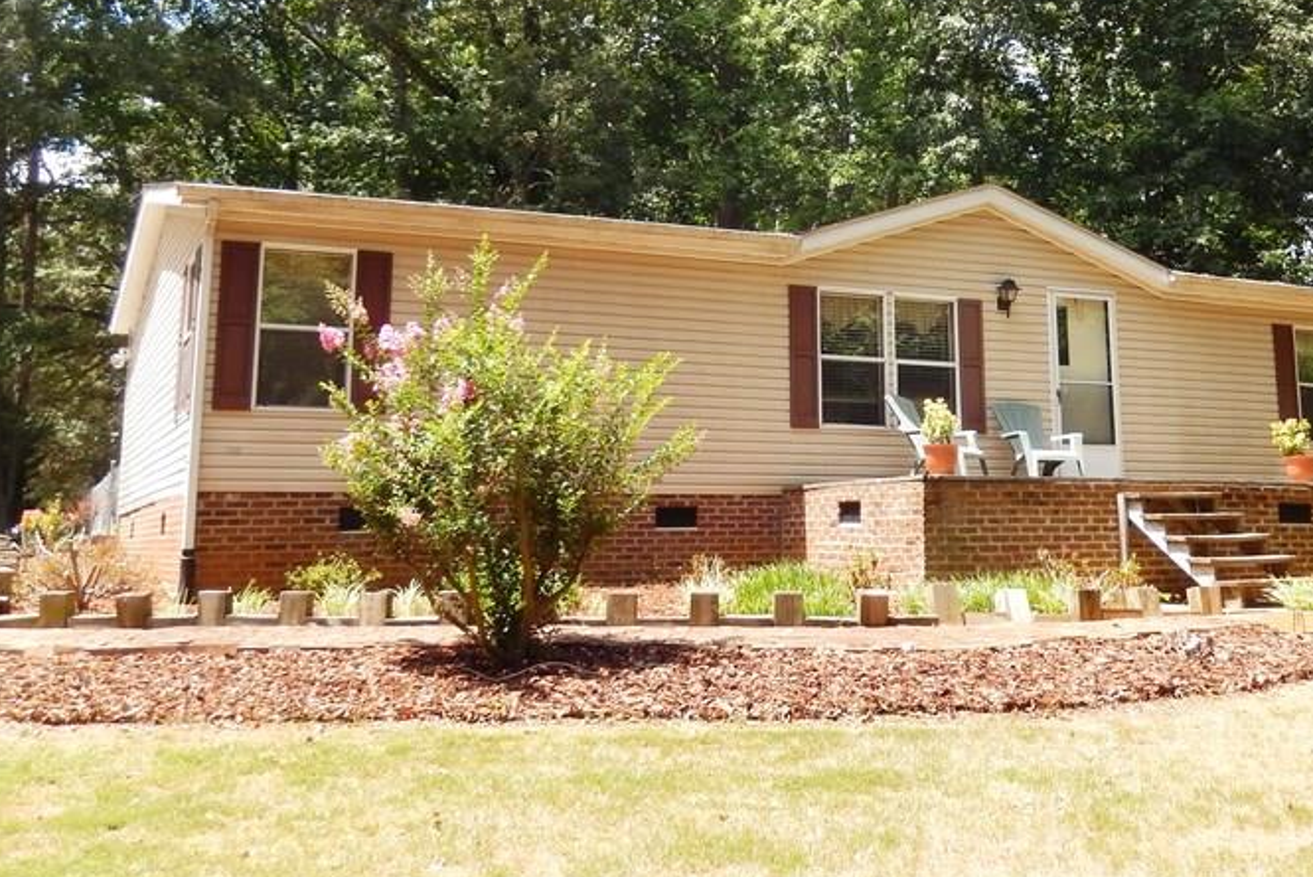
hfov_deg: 48.1
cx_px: 790
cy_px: 222
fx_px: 1459
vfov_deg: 32.8
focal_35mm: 40
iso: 125
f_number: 3.4
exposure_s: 1/500
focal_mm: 4.5
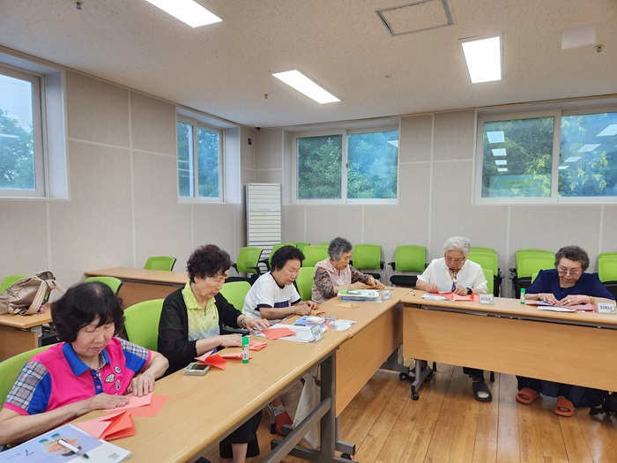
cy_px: 232
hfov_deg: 73.9
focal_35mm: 23
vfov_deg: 58.9
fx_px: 410
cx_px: 308
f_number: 1.8
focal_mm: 5.4
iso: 200
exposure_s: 1/180
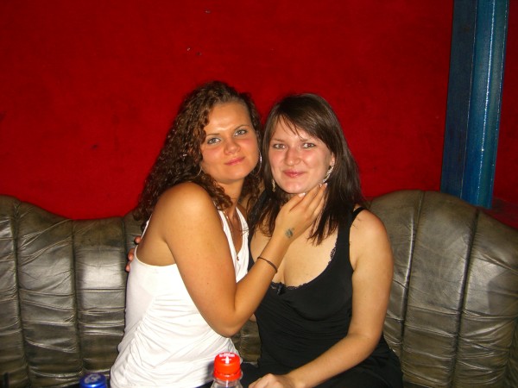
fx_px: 569
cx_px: 259
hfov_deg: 49.0
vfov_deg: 37.7
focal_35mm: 38
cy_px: 194
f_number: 2.8
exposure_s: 1/60
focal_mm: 7.9
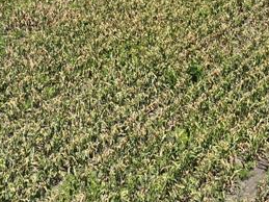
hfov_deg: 20.5
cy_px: -80
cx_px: 75
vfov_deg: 14.7
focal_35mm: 95
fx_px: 738
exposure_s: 1/1600
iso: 100
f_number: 2.8
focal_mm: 12.29
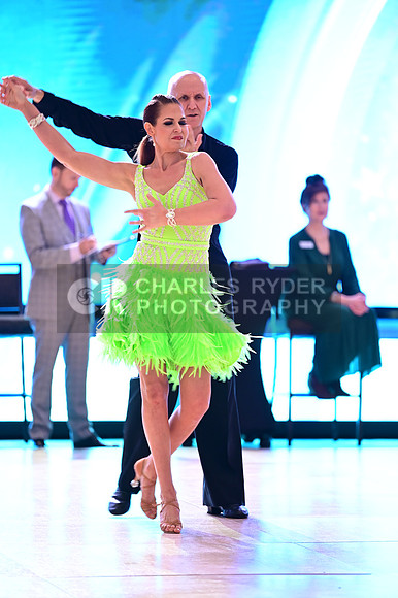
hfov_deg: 6.9
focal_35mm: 200
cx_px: 199
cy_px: 299
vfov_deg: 10.3
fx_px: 3320
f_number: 2.8
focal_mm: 200
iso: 2000
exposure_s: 1/200
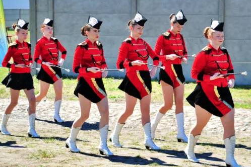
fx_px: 913
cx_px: 161
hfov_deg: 15.6
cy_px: 58
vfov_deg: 10.5
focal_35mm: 131
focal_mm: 85
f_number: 5
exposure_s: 1/320
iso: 250
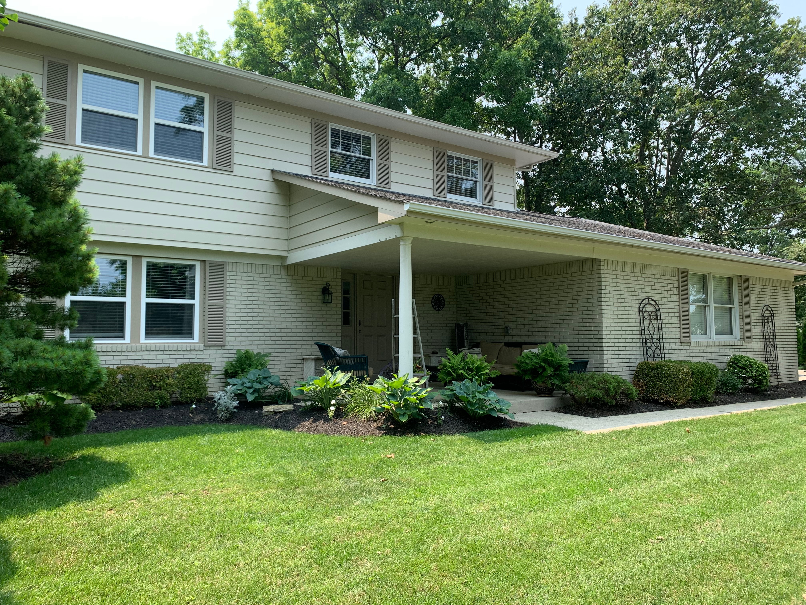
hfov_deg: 67.3
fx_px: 605
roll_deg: +1.0
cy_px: 302
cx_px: 403
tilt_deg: +4.5
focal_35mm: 26
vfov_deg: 53.1
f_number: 1.8
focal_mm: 4.25
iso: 25
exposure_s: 1/518
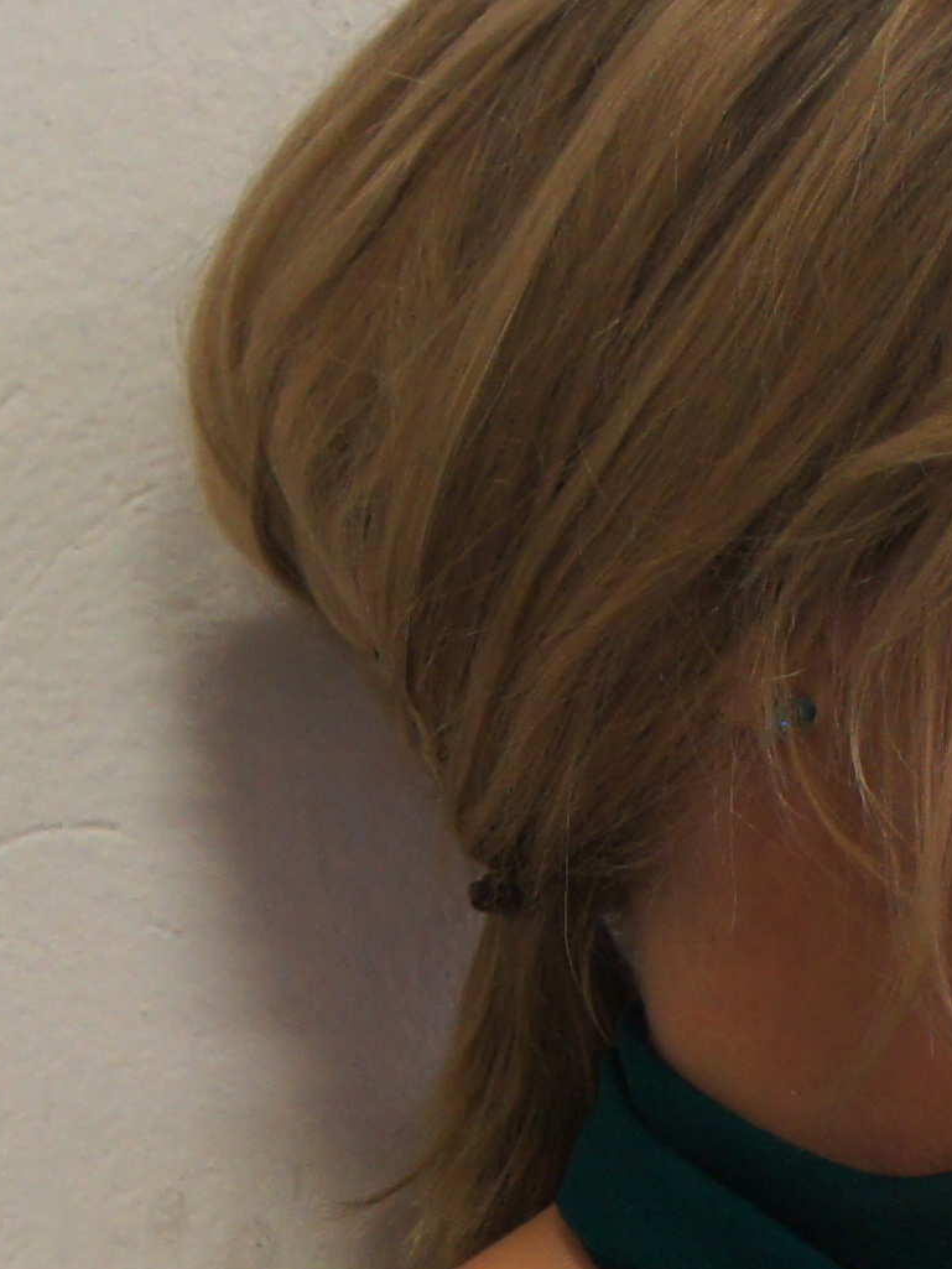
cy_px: 1713
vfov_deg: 12.3
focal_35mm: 155
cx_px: 870
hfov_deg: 9.5
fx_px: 5683
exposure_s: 1/40
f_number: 4
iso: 800
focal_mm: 24
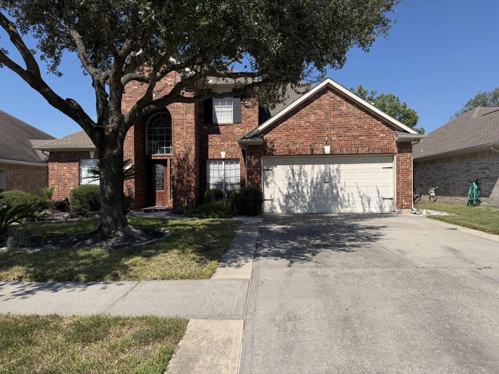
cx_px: 250
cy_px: 187
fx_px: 346
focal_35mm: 24
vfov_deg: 56.8
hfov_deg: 71.6
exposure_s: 1/6711
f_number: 1.78
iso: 80
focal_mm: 6.76
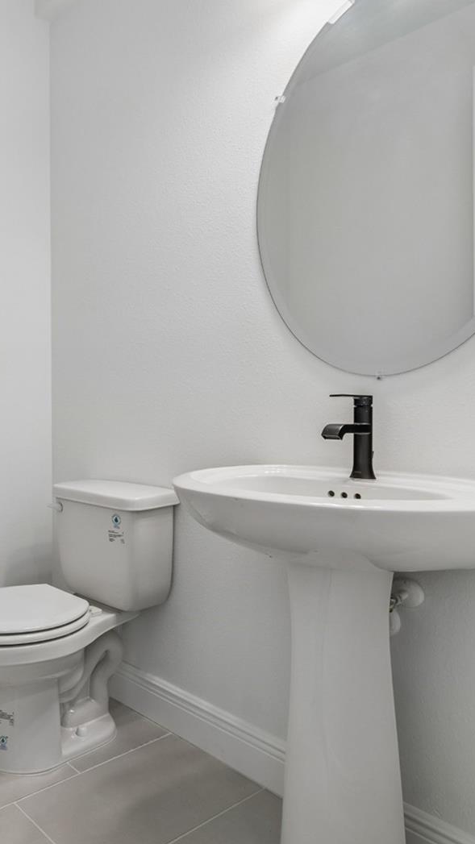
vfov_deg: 76.3
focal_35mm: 24
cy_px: 423
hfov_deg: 41.2
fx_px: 537
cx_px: -6
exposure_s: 1/13
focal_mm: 10
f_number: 7.1
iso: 100
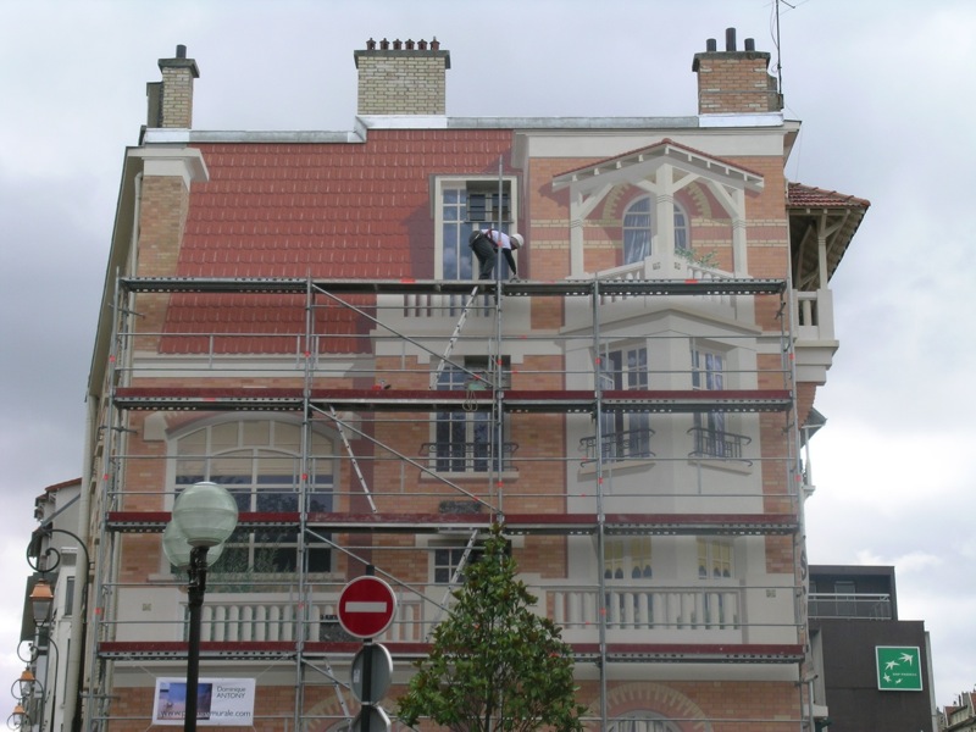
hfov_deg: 29.8
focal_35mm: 65
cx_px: 488
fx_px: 1833
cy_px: 366
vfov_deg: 22.6
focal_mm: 13.5
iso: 50
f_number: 6.8
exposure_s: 1/154
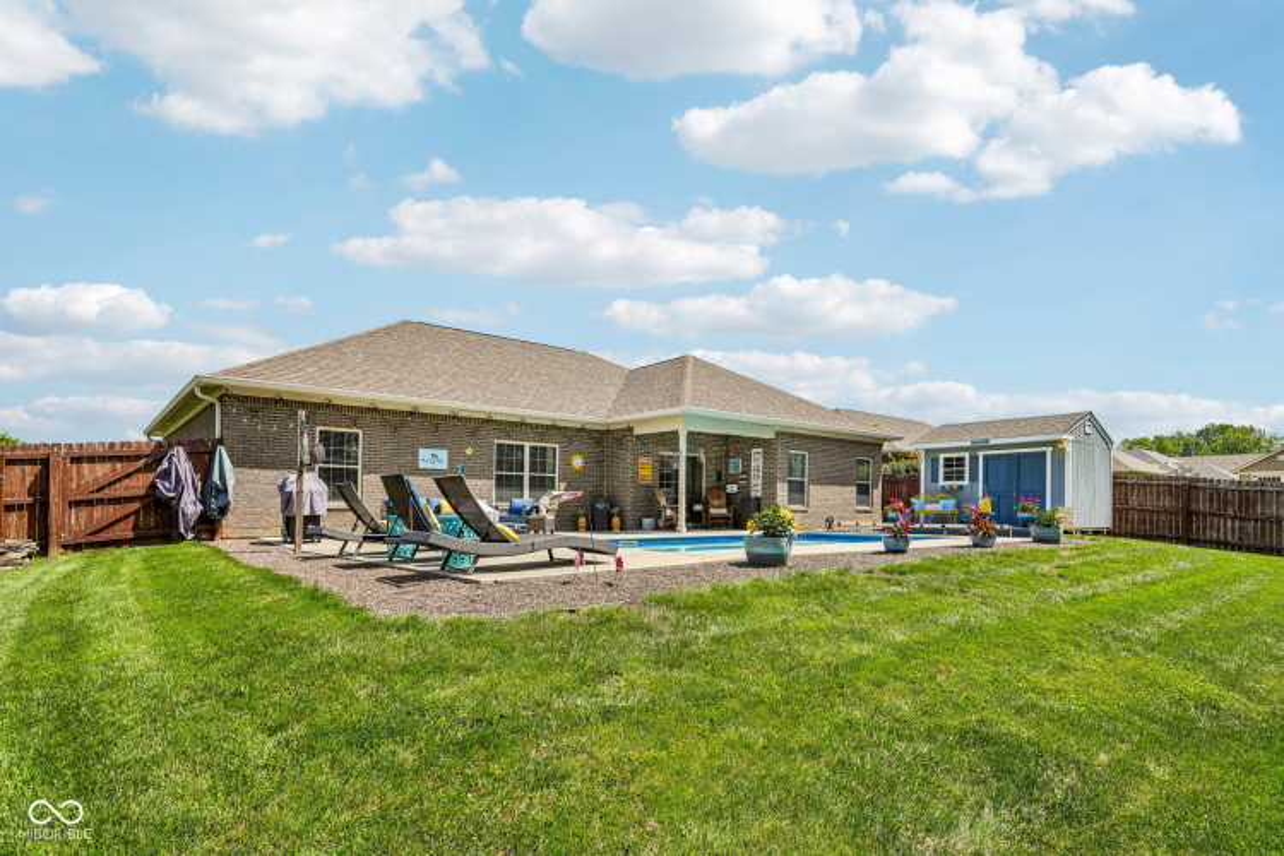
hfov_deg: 88.4
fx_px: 660
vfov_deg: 65.9
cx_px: 642
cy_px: 428
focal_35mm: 18
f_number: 8
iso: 100
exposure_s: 1/320
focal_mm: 18.5
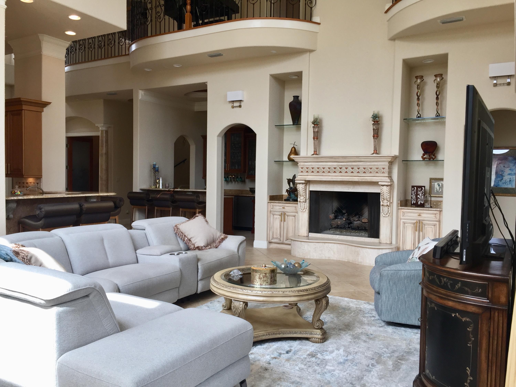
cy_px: 194
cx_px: 258
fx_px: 432
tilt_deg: -0.9
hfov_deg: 61.7
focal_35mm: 29
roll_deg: -1.2
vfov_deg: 48.2
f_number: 2.2
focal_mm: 4.15
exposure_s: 1/120
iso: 32
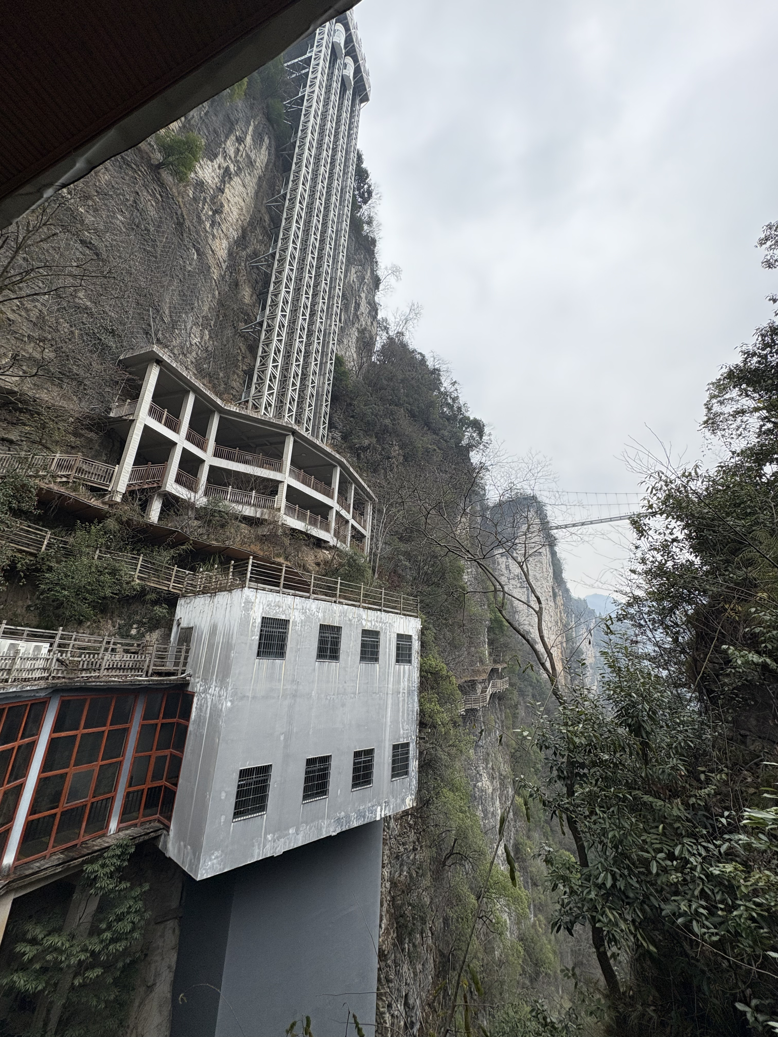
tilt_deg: +19.3
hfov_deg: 85.7
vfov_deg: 102.1
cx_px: 389
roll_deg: -2.5
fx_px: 420
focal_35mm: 14
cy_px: 518
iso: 64
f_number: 2.2
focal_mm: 2.22
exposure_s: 1/763
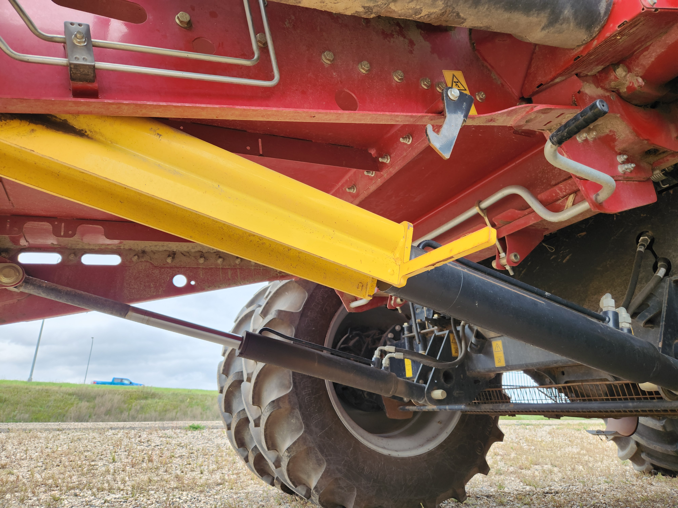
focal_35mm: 23
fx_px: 450
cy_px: 254
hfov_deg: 73.9
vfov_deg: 58.9
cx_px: 339
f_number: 1.8
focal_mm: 5.4
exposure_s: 1/180
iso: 32
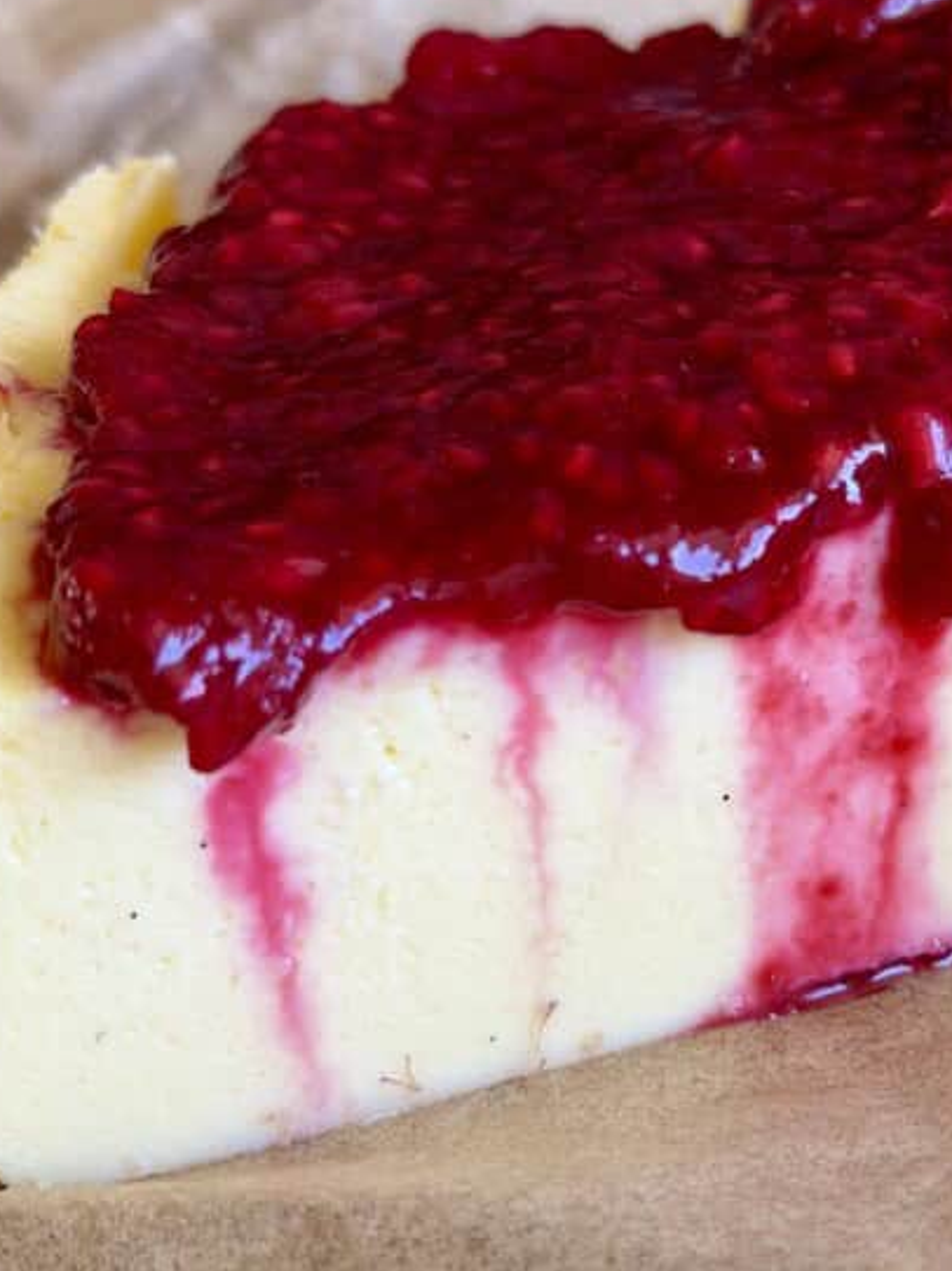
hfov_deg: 17.1
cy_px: 688
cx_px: 668
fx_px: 3156
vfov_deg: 22.8
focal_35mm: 86
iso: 100
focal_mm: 6.8
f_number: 1.8
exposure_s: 1/71
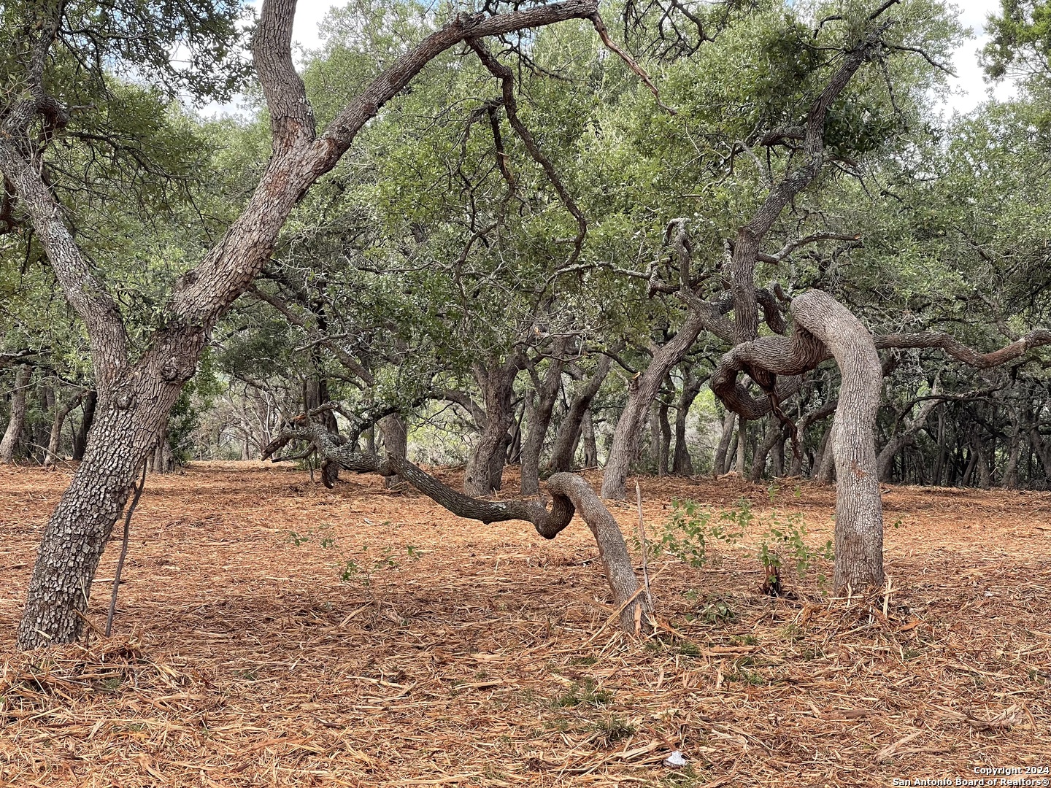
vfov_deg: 22.9
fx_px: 1943
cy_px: 394
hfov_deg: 30.3
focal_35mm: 64
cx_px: 526
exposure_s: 1/141
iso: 20
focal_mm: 7.5
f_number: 2.2
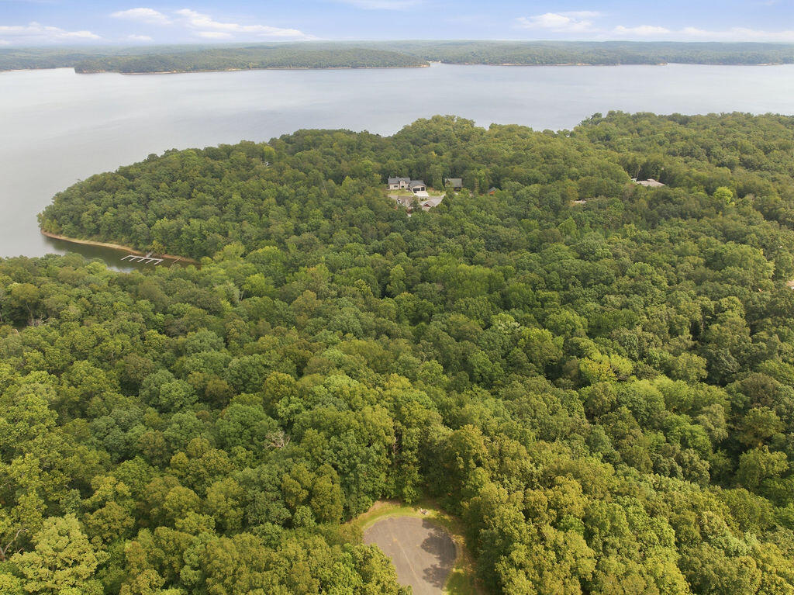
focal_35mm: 24
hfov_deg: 71.6
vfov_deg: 56.8
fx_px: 550
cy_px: 298
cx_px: 397
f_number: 4.5
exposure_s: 1/500
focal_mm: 12.3
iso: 100
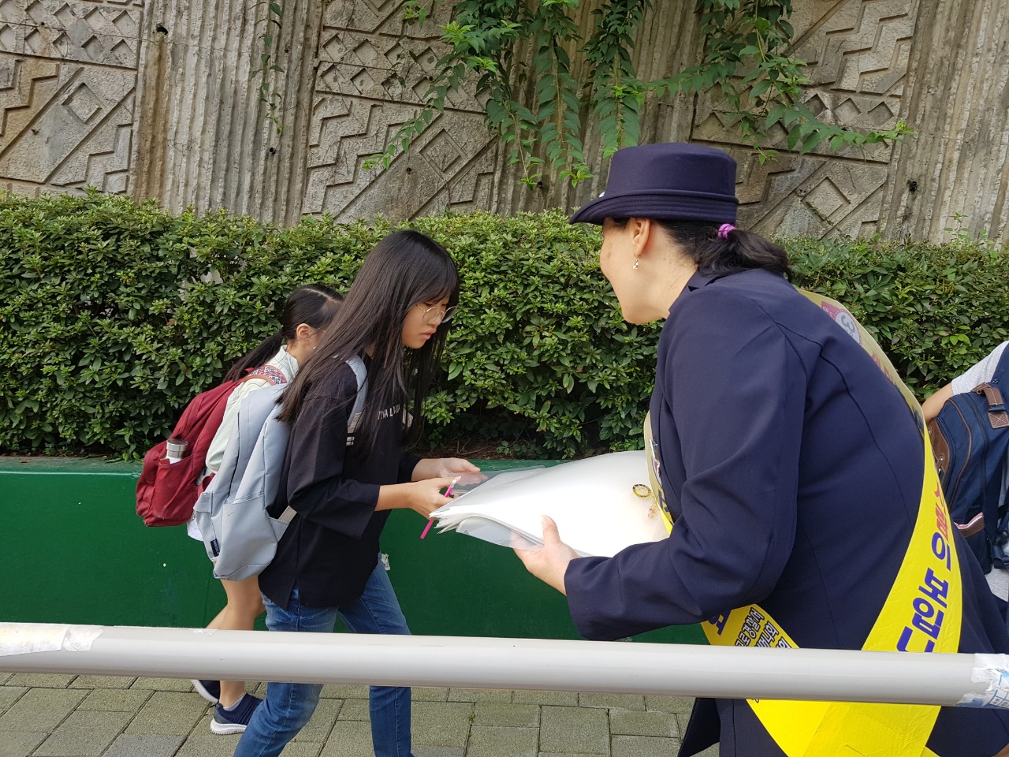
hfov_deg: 67.3
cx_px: 504
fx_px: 758
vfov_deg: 53.1
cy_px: 378
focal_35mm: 26
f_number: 1.7
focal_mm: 4.3
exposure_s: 1/278
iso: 40
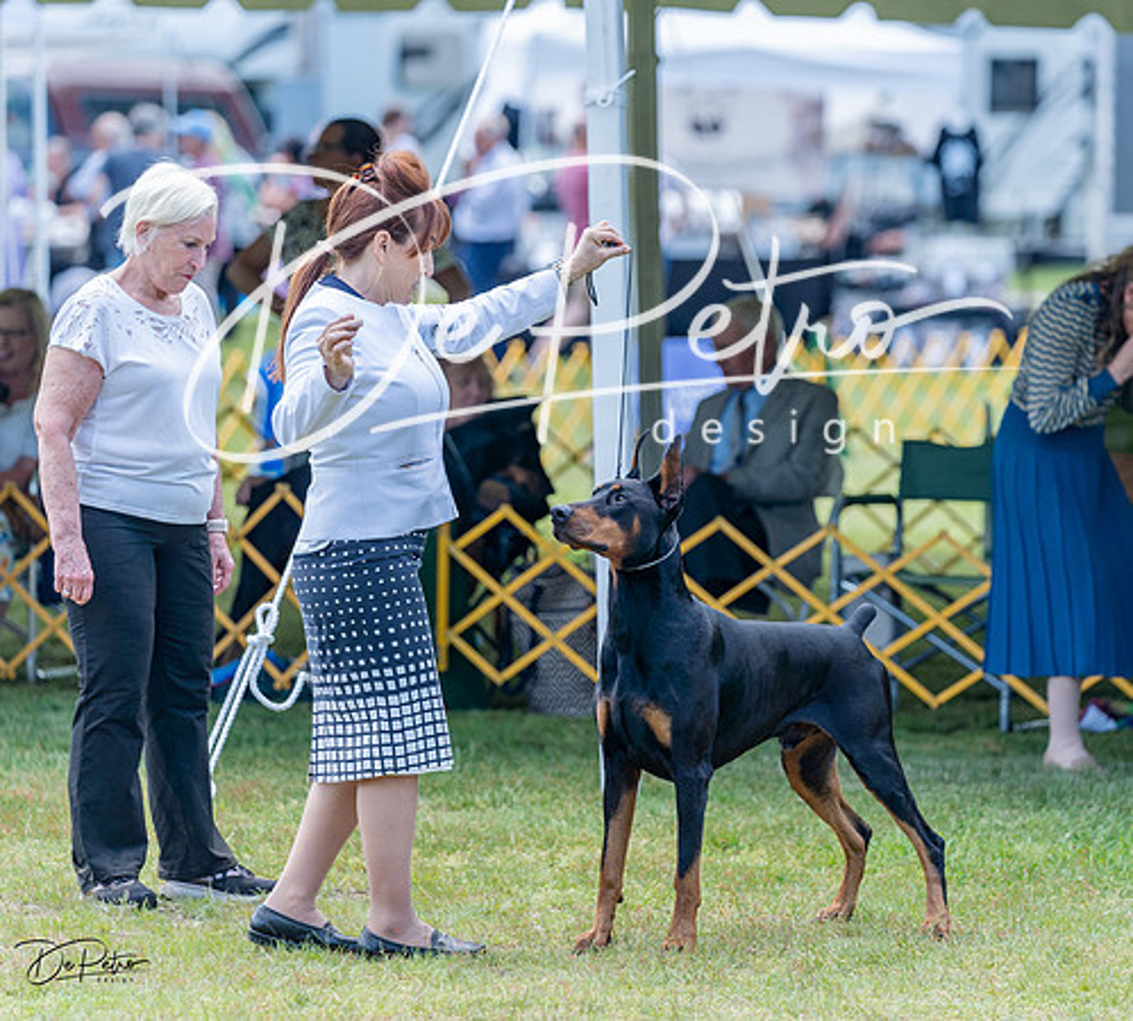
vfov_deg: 7.0
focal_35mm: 236
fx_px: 8324
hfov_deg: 7.8
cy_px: 476
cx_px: 638
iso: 100
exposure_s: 1/500
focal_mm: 167
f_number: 3.2
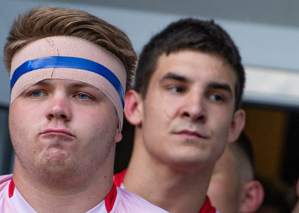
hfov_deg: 2.7
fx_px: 6325
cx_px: 88
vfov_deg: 1.9
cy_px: 221
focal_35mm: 745
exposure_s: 1/1600
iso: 1250
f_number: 2.8
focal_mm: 200
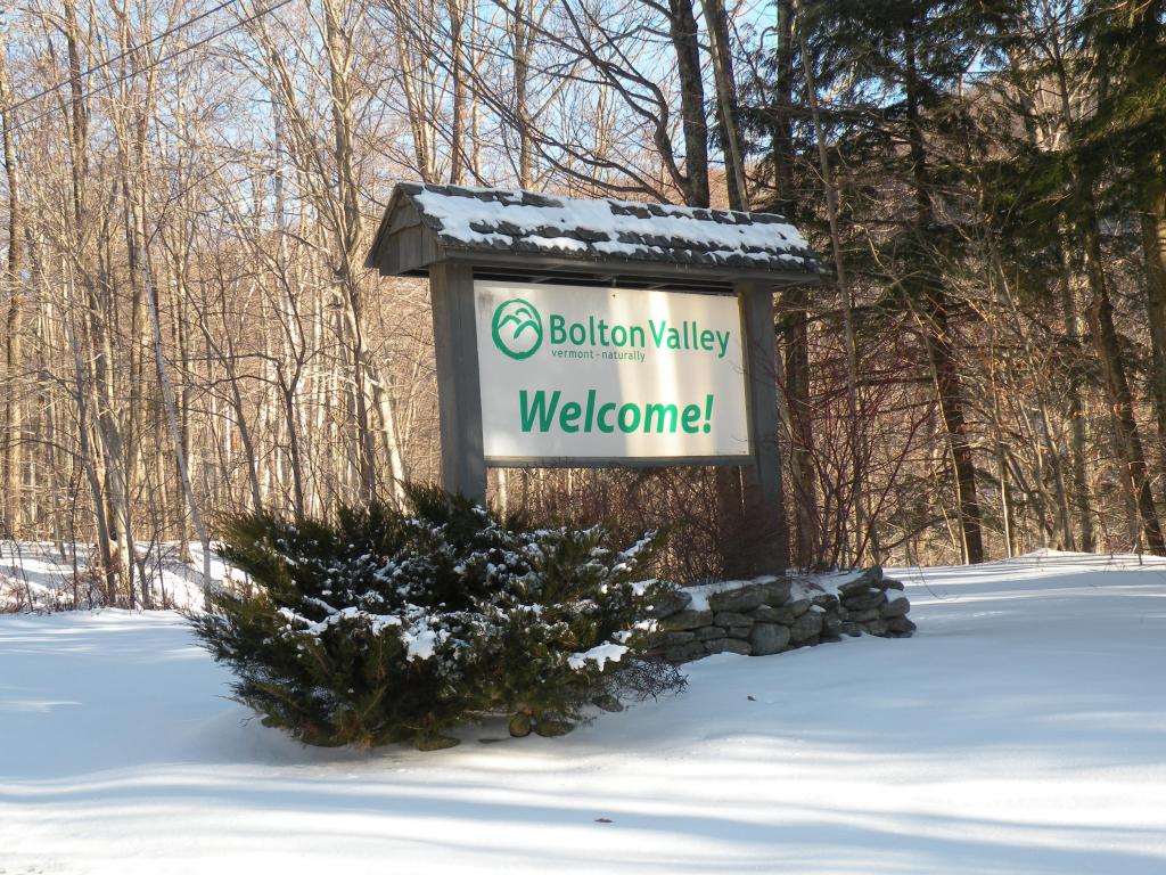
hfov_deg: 34.3
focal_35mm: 56
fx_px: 1886
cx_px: 583
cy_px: 438
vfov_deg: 26.1
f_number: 4.5
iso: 64
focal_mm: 9.8
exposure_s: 1/122
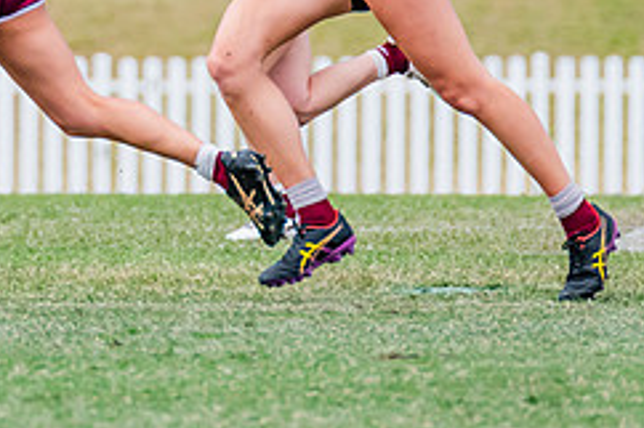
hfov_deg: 1.3
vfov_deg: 0.9
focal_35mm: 1534
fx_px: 27422
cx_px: -392
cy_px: -154
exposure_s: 1/1600
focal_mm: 420
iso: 800
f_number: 6.3
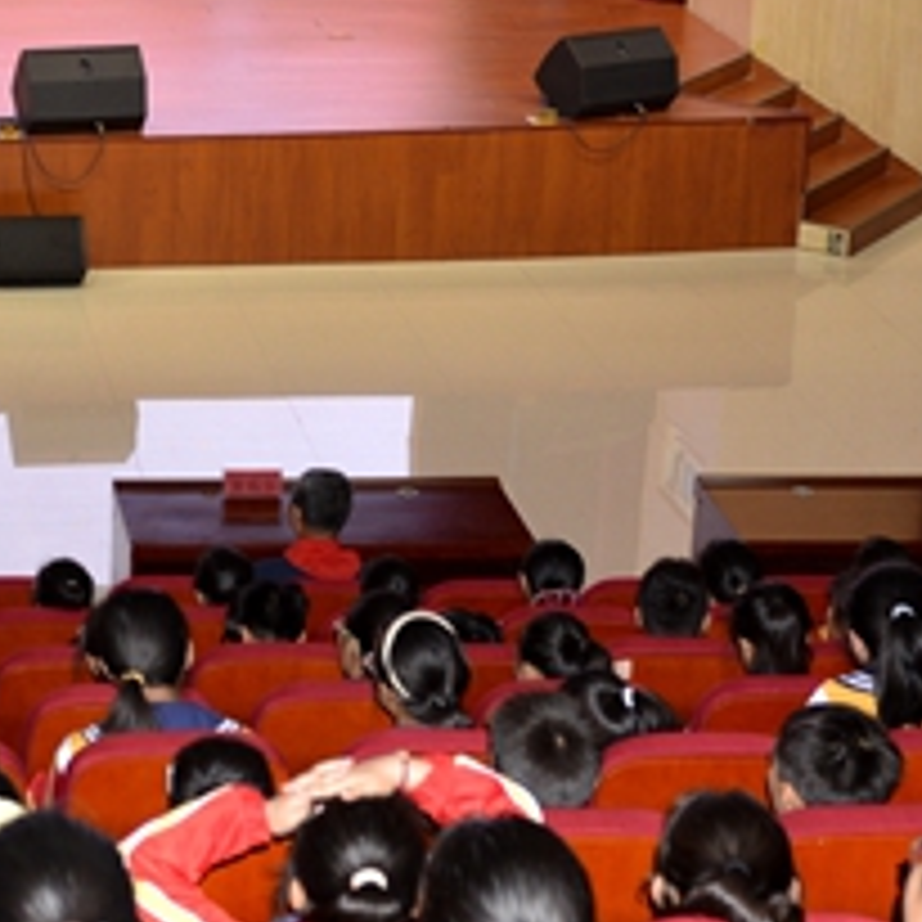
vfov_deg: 16.8
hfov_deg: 16.1
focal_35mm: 103
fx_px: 3104
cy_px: 175
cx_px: -243
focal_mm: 31
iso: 800
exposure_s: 1/200
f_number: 3.5
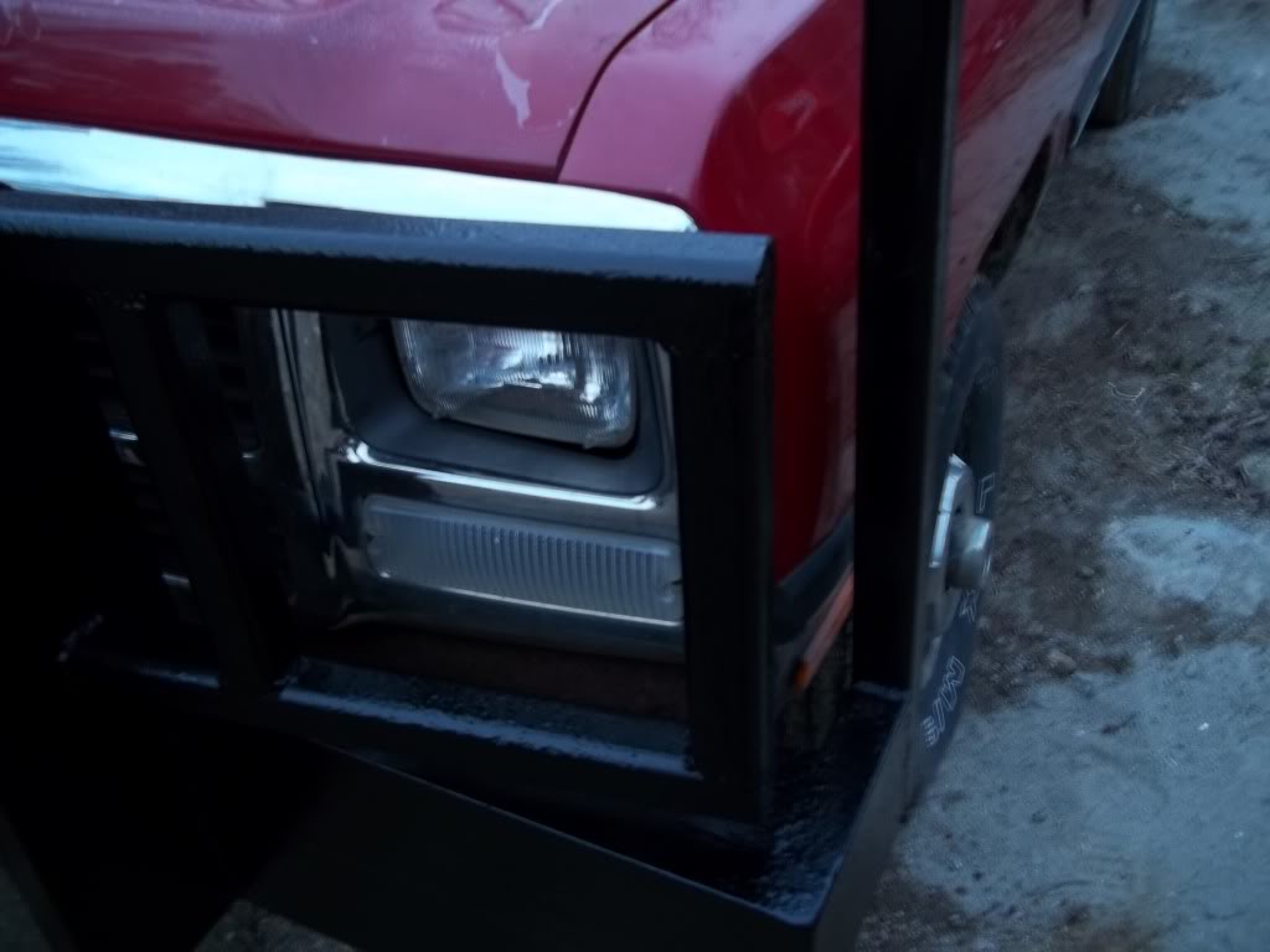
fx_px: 1174
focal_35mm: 32
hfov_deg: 56.8
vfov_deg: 44.2
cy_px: 476
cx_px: 635
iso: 64
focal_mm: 5.7
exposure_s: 1/2
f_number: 2.9
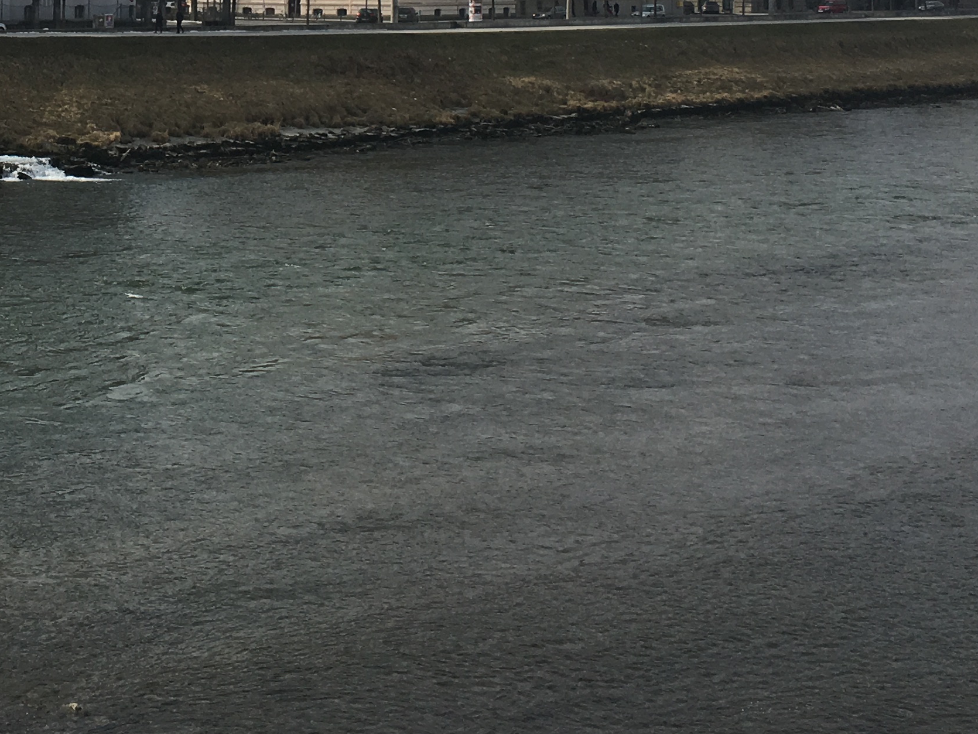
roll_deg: +1.1
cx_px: 128
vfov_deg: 20.1
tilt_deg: +3.0
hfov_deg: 27.0
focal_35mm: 70
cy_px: -76
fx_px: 1978
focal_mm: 4.15
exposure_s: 1/2079
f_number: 2.2
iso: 25
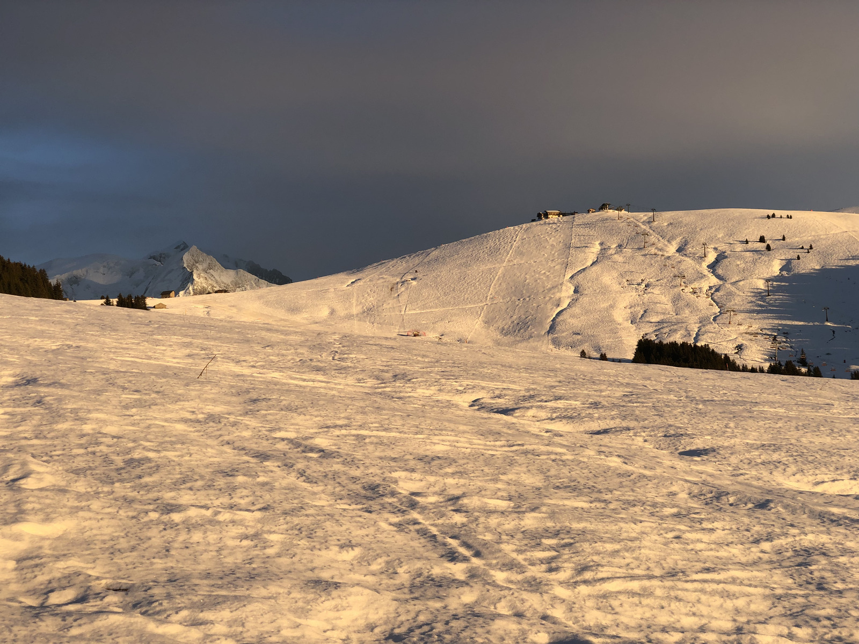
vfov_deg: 28.0
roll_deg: +3.2
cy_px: 322
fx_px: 1290
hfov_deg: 36.8
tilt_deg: +7.2
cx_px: 430
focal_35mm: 52
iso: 16
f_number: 2.4
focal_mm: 6
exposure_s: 1/340
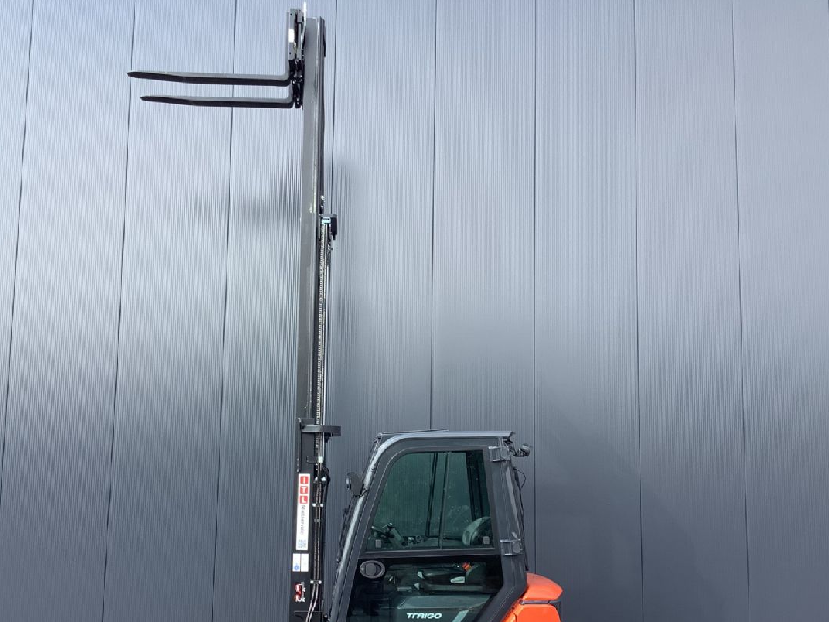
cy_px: 357
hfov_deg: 50.0
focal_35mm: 37
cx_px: 363
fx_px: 886
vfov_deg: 38.6
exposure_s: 1/272
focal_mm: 3.3
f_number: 2.4
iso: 25
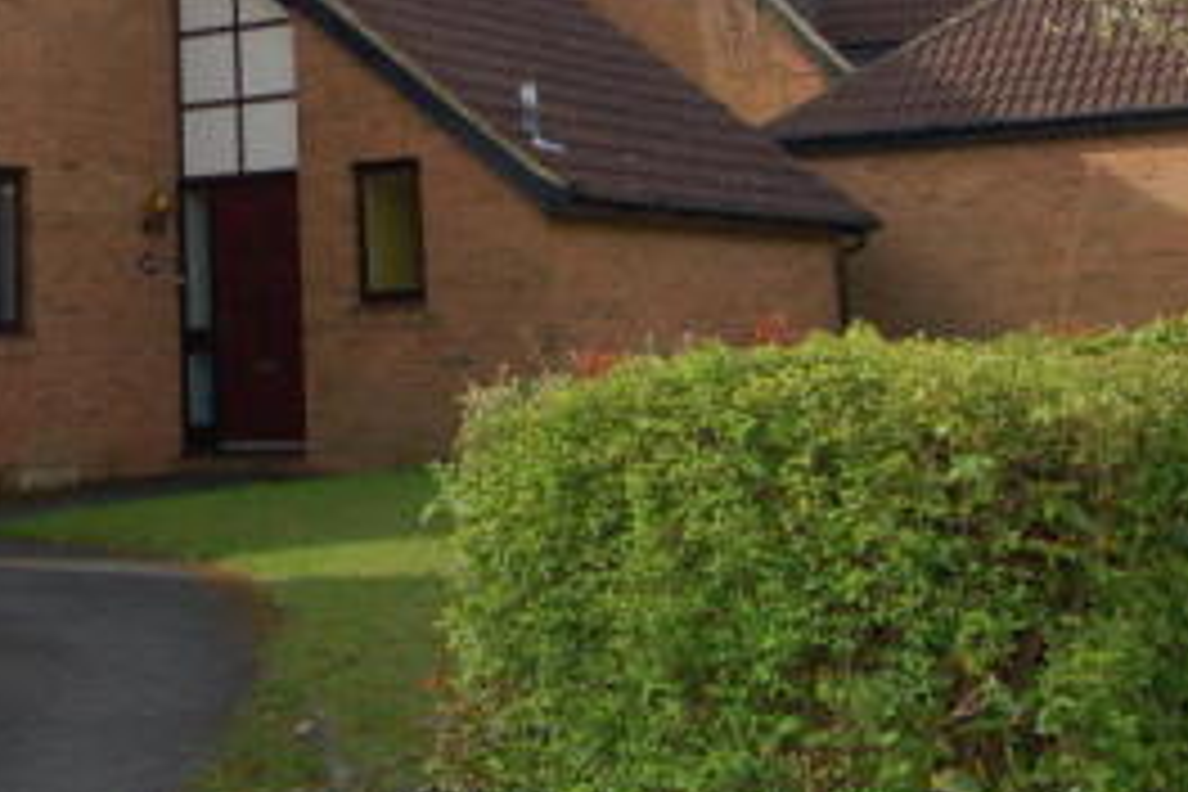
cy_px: -32
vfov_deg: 19.6
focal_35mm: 67
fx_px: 2211
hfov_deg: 28.6
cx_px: 72
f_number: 5.6
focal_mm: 18
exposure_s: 1/500
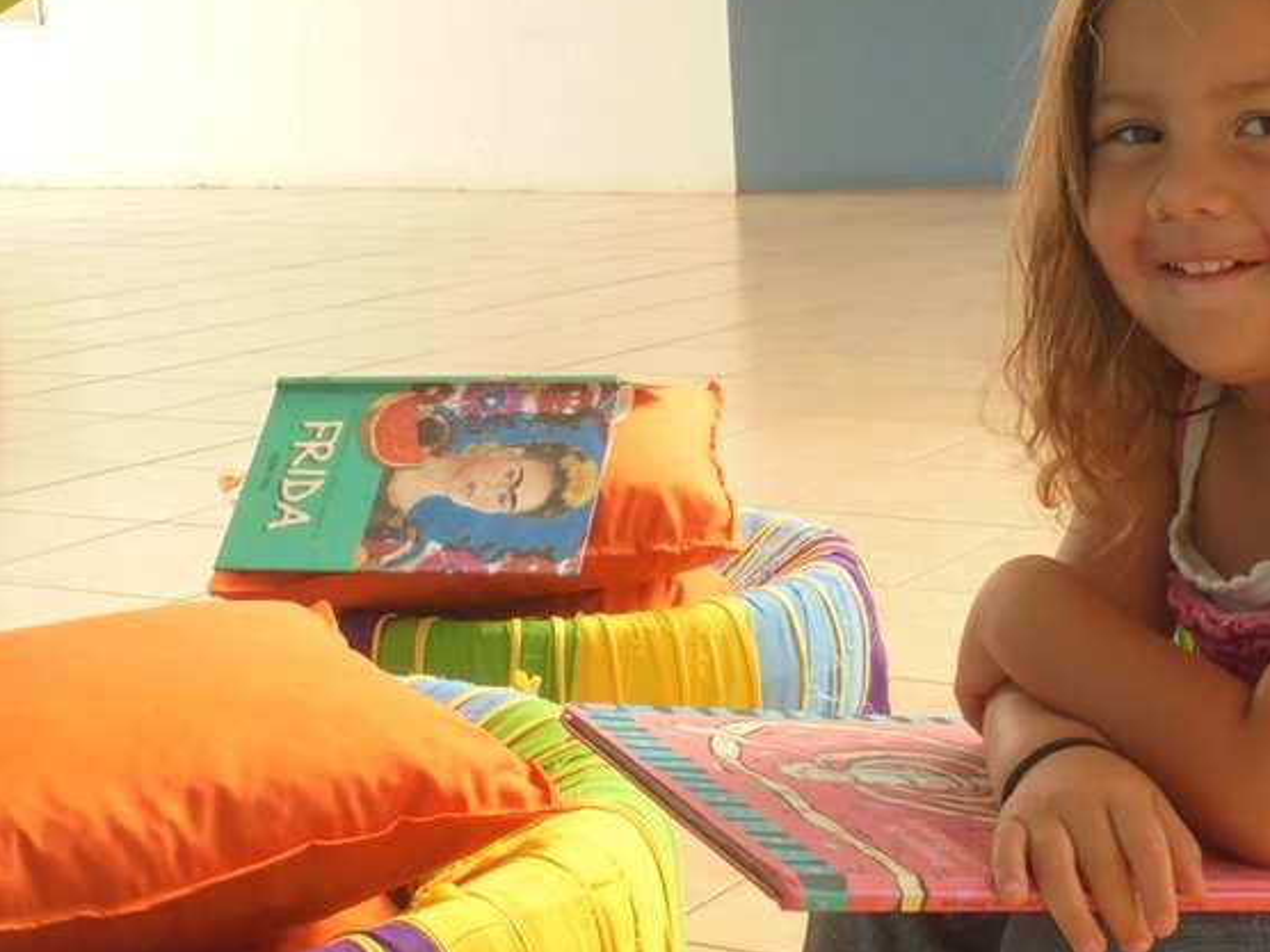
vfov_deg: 20.9
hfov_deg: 27.4
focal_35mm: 70
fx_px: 2568
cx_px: 946
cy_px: 664
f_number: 4.2
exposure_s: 1/30
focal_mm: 6.9
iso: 100
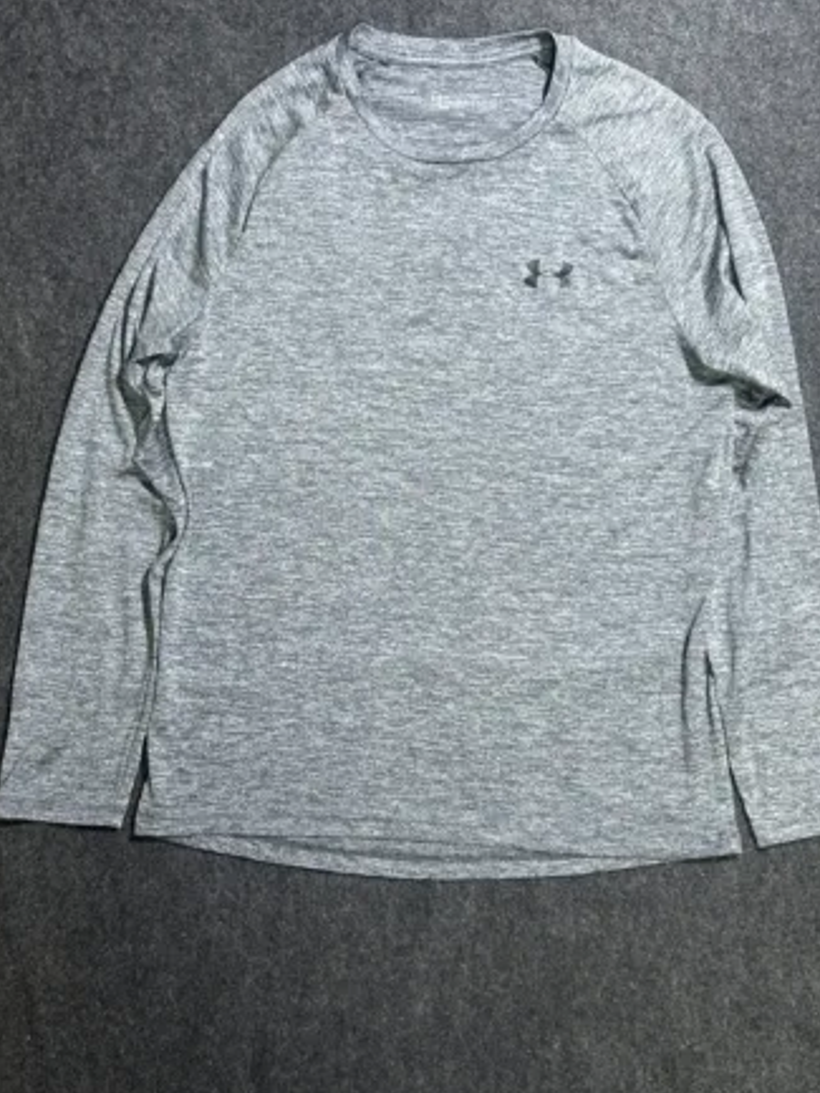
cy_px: 506
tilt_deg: -66.8
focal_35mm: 32
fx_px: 1010
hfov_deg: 44.2
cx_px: 429
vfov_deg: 56.7
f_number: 1.5
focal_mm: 5.7
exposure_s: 1/50
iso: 320
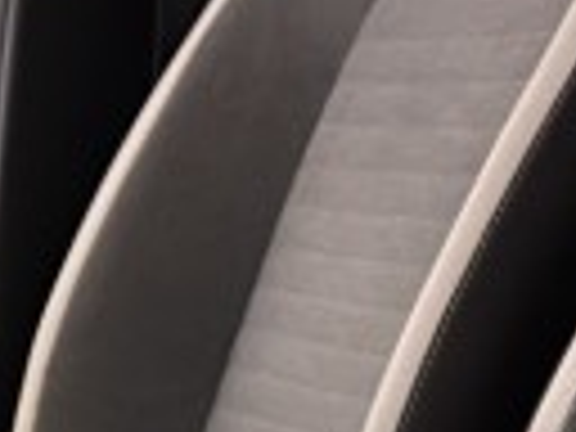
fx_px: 3195
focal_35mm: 192
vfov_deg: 7.3
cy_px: 1040
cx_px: -288
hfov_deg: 10.0
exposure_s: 1/25
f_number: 1.78
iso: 400
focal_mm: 6.76
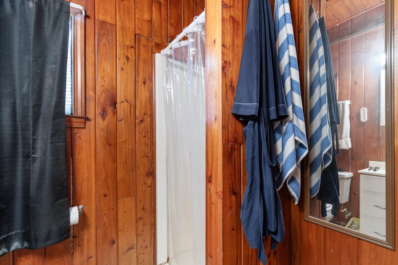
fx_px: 177
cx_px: 204
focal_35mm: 16
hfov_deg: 96.7
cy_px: 138
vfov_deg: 73.7
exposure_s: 2.5
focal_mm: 10
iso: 100
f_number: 4.5
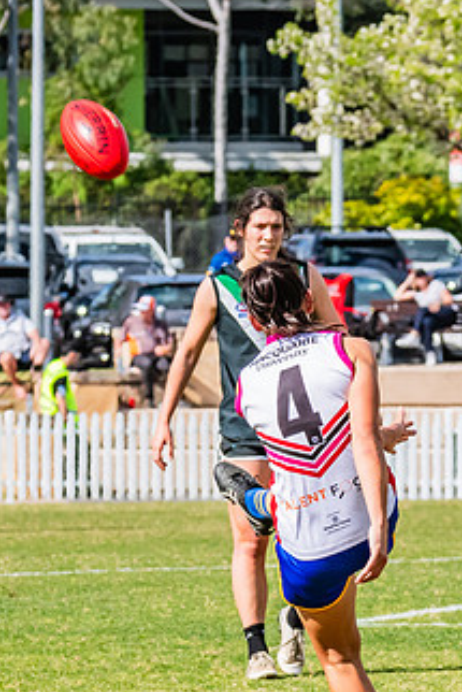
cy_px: 386
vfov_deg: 3.2
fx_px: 12421
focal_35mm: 646
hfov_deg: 2.1
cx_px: 354
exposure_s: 1/1250
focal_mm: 210
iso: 800
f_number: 13
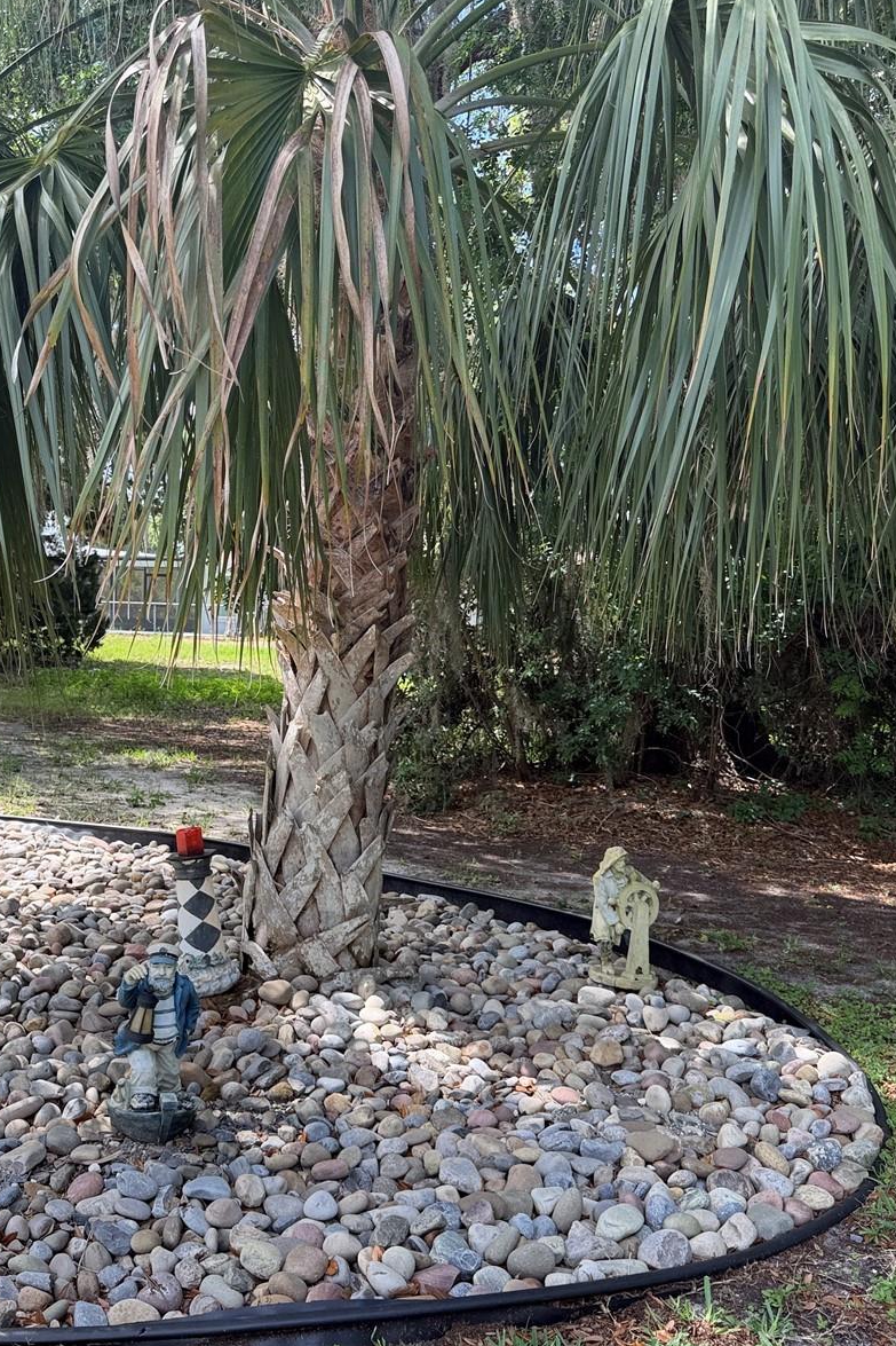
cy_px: 679
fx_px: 1270
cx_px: 333
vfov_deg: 55.8
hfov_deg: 38.6
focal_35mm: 34
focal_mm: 6.76
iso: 80
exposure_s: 1/849
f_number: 1.78
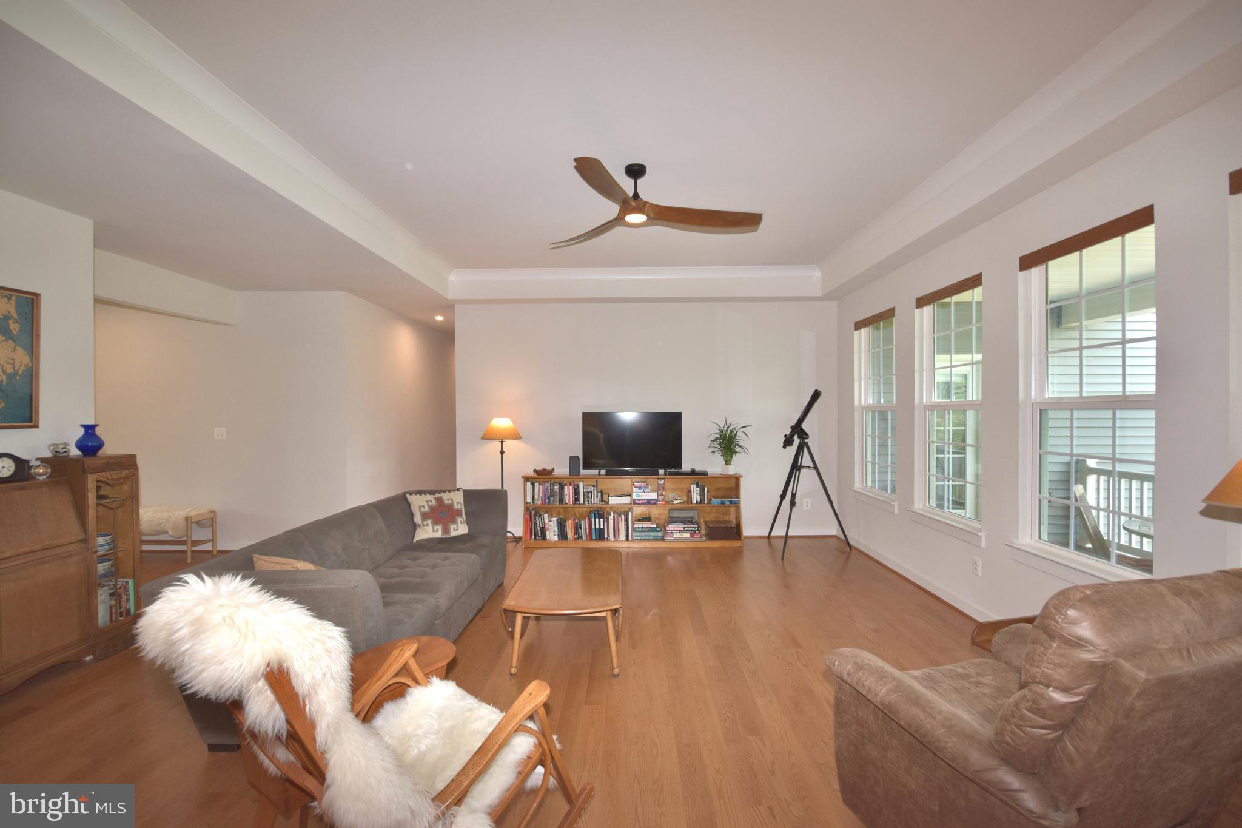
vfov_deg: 77.3
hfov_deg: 100.4
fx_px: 517
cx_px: 621
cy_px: 414
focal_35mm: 15
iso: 400
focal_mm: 10
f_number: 5.6
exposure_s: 1/60
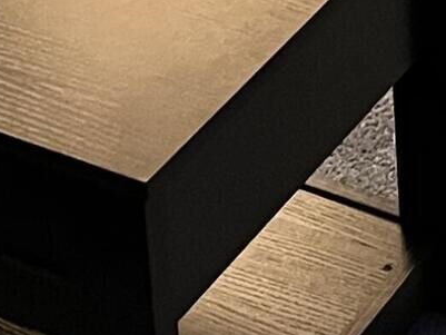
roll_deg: +1.4
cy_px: -666
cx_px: 519
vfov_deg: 6.8
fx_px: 2565
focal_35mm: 199
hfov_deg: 9.8
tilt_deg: -19.9
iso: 500
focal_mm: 5.1
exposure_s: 1/40
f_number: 1.6
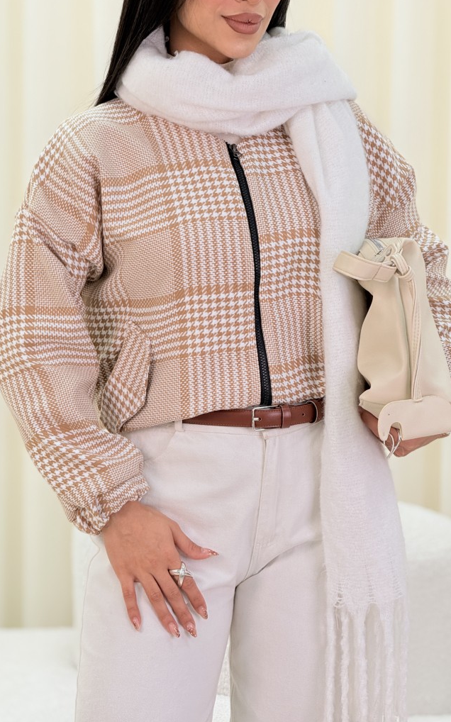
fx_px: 2518
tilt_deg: -6.3
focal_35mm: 128
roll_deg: -1.3
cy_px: 360
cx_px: 235
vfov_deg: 16.3
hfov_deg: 10.2
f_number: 2.8
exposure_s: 1/223
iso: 64
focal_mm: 15.66
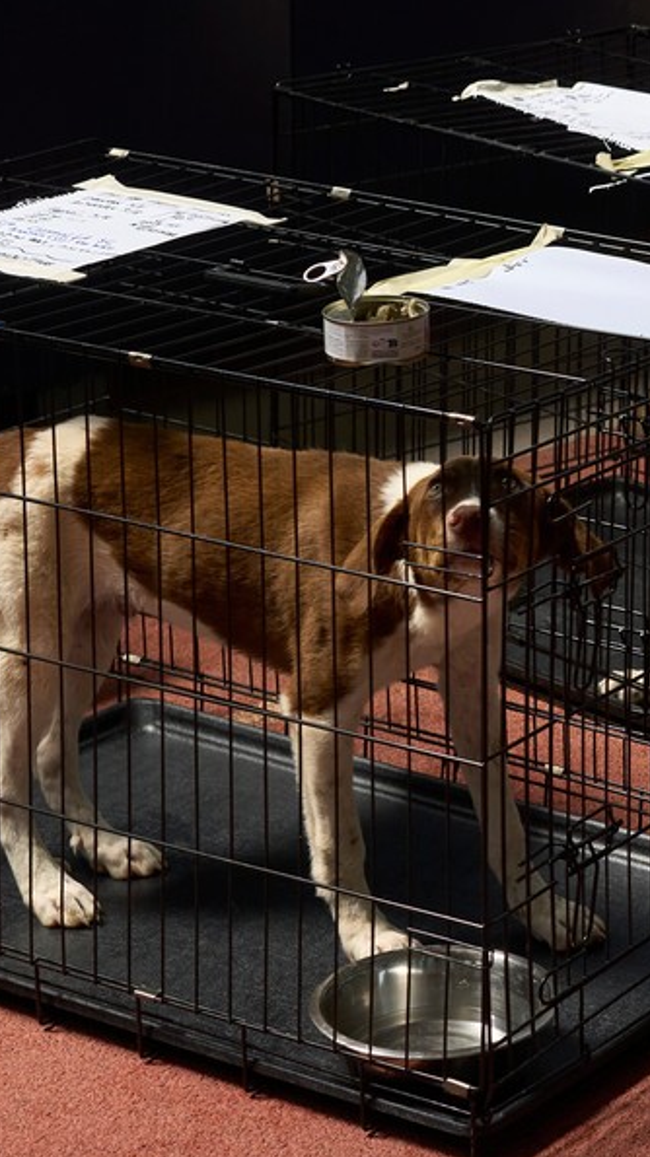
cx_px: 1164
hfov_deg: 10.3
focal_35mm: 111
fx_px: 3406
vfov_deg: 19.1
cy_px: 196
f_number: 4
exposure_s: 1/500
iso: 400
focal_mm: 35
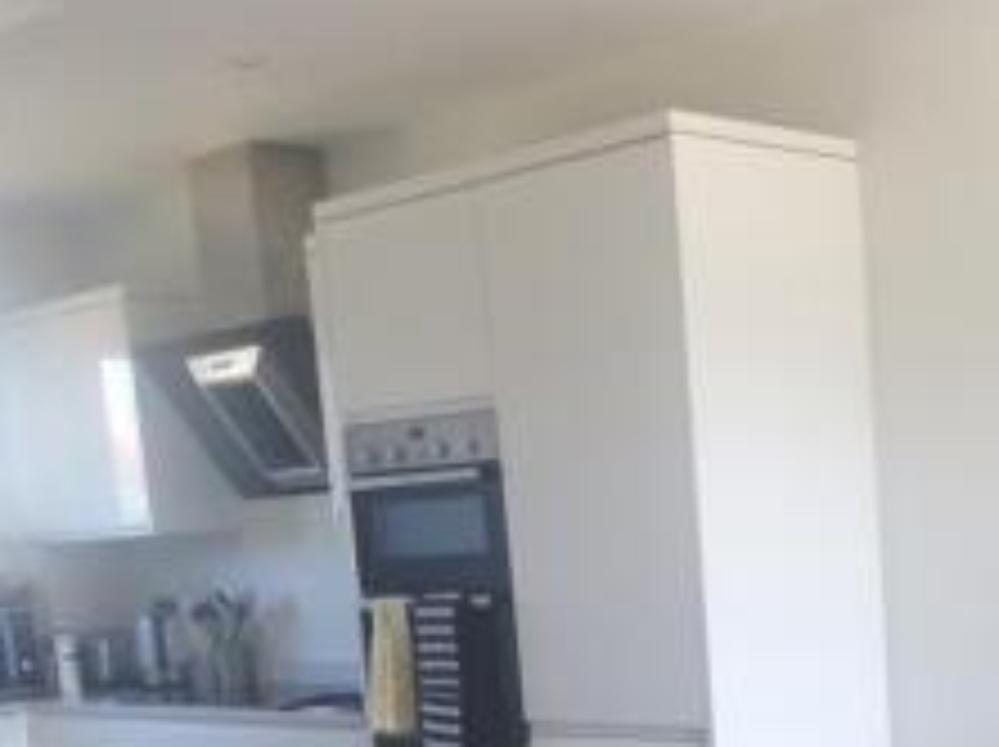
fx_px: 1816
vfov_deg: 21.7
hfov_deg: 29.7
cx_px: 871
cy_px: 866
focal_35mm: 63
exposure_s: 1/60
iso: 320
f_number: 3.3
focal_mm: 4.3
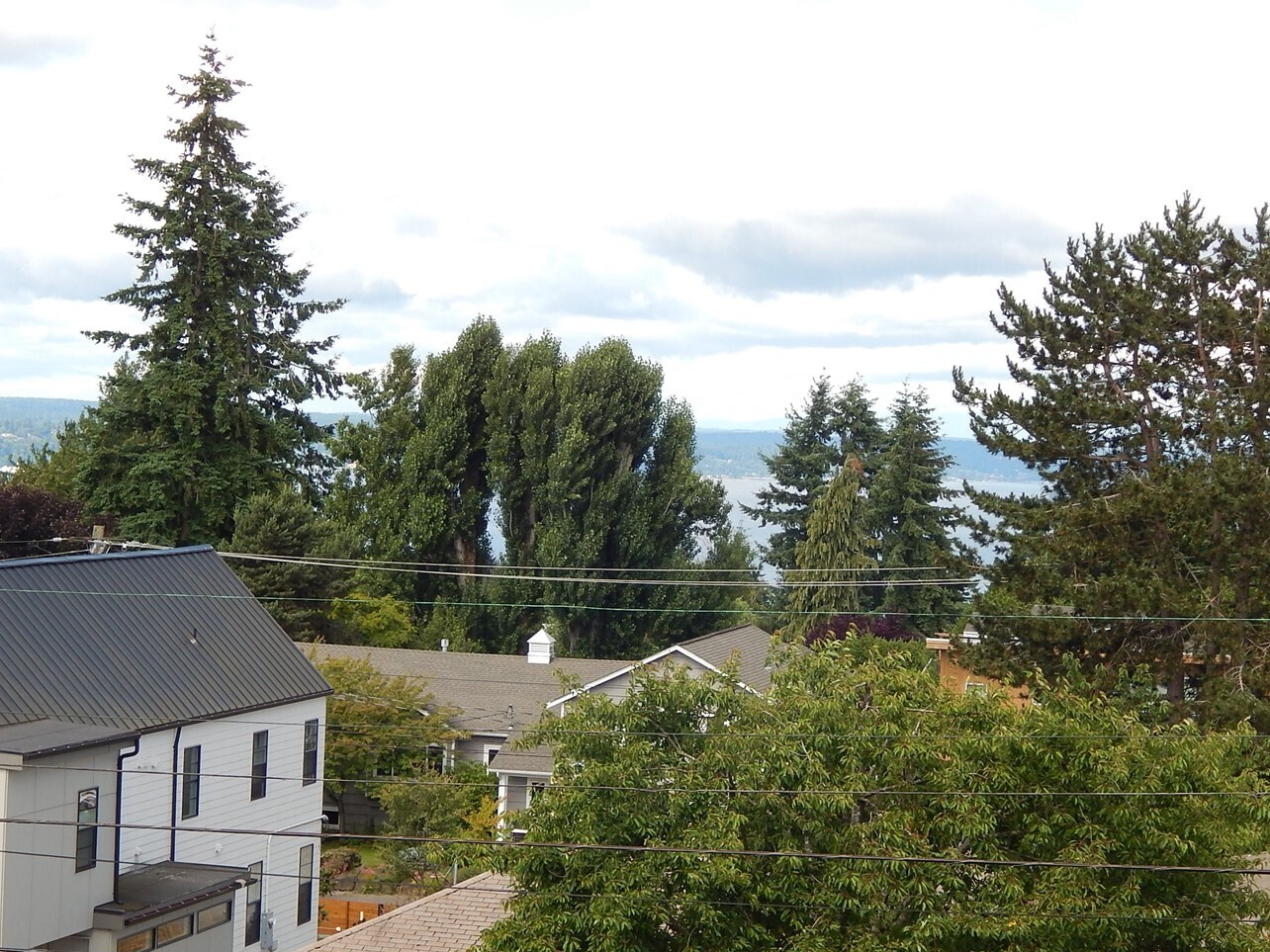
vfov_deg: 17.2
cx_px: 641
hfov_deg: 22.8
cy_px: 508
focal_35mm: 86
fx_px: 3155
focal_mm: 12.3
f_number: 4.1
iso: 125
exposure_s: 1/400
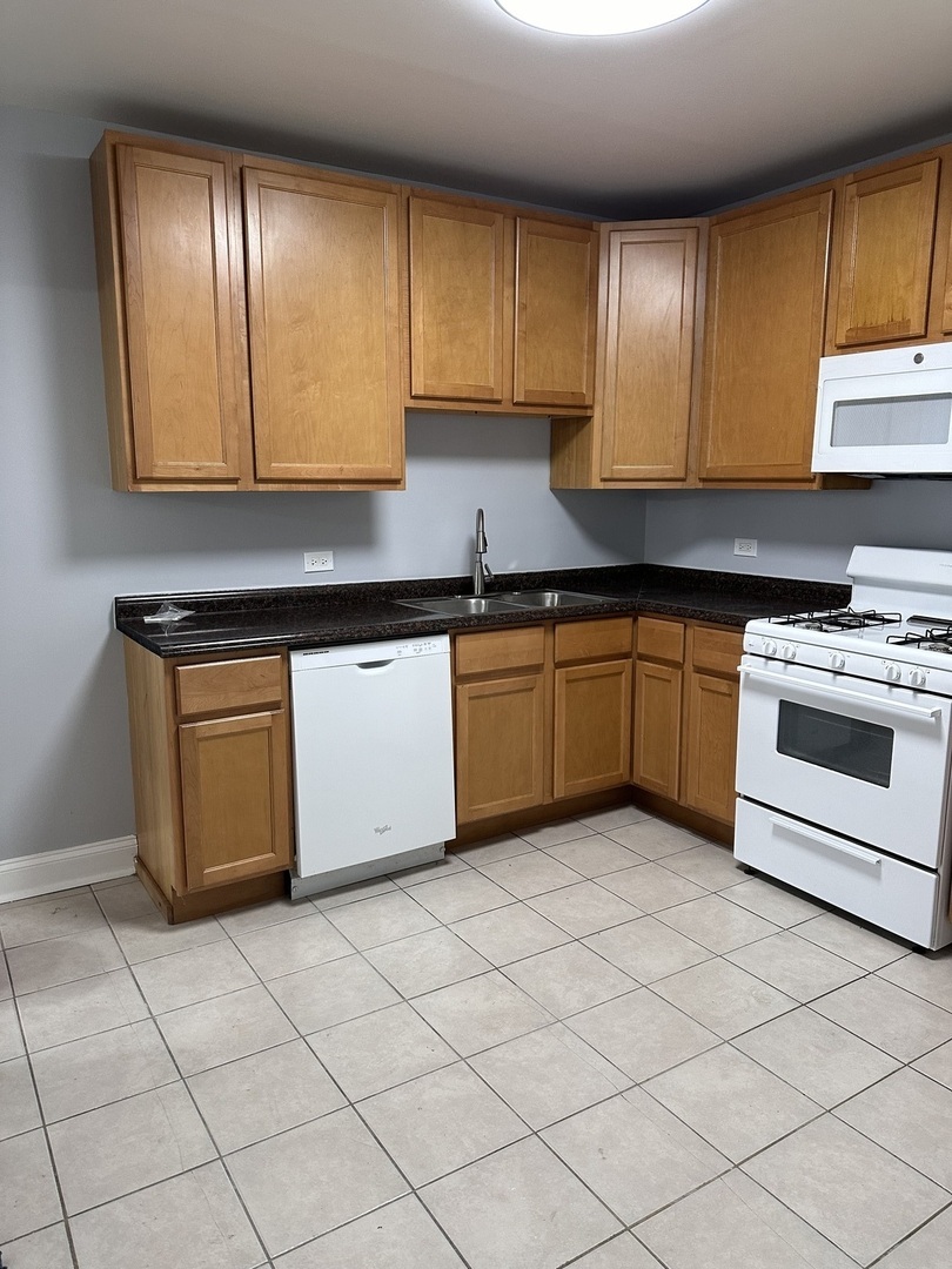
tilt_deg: -5.5
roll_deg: -0.8
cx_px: 476
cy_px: 634
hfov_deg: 56.8
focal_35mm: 24
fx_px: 880
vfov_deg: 71.6
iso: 250
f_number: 1.78
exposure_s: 1/60
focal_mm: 6.86
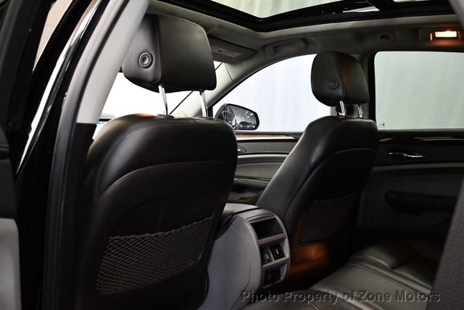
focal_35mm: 36
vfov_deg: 36.9
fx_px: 464
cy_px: 155
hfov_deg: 53.1
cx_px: 232
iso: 3200
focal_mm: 18
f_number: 3.5
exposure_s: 1/80
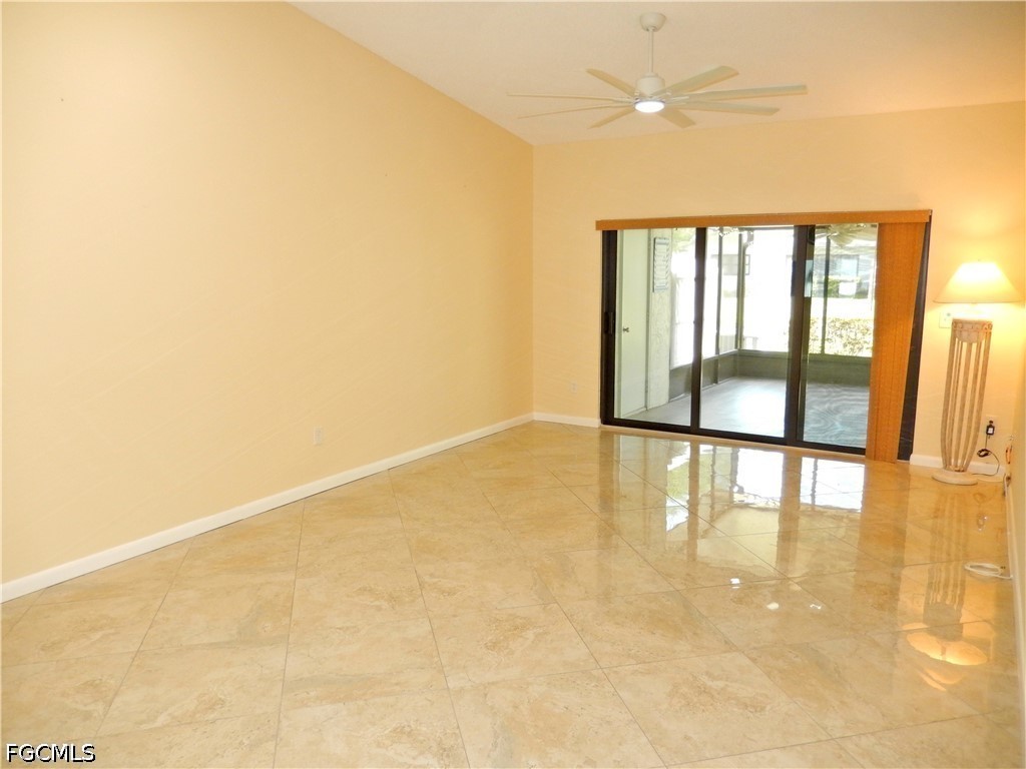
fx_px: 741
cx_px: 513
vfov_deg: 54.9
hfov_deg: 69.4
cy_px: 384
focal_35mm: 25
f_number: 3.4
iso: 360
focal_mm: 4.5
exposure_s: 1/30
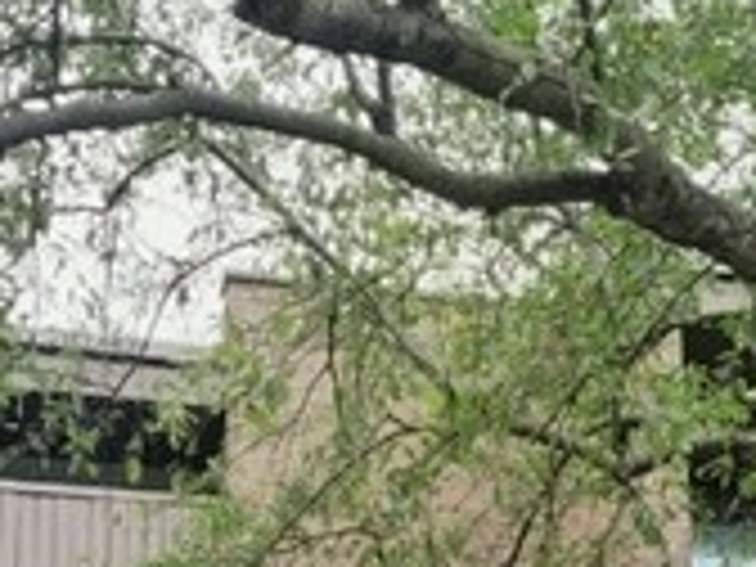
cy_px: 1066
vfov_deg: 13.2
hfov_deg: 19.8
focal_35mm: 99
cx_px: 351
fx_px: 2162
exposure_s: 1/133
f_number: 1.8
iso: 40
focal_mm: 5.4
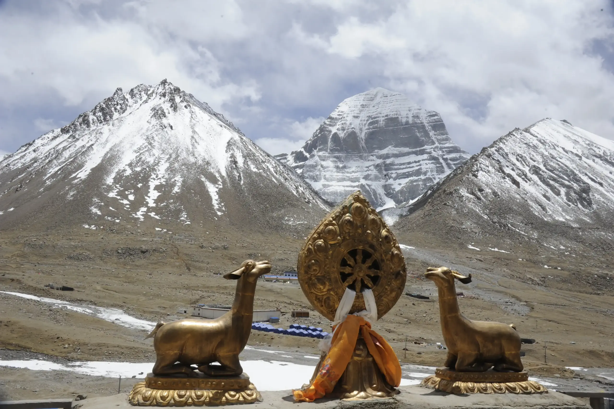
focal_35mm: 34
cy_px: 204
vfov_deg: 38.8
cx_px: 307
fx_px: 579
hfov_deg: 55.8
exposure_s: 1/1250
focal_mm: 34
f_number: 18
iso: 1250
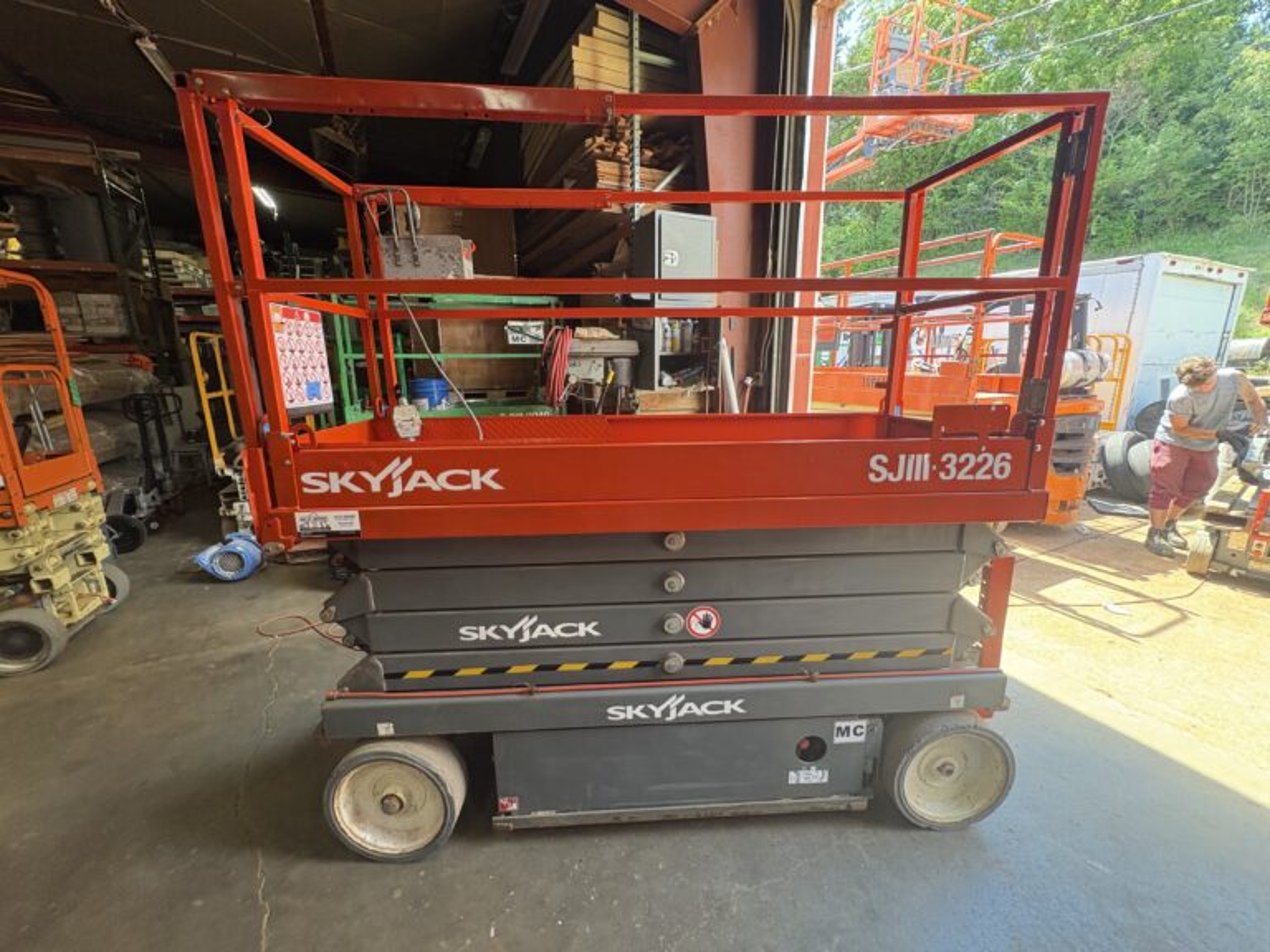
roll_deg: +0.9
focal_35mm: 14
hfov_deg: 102.1
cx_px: 635
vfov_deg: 85.7
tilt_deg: -11.6
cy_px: 476
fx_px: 514
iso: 320
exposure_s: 1/120
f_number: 2.2
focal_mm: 2.22
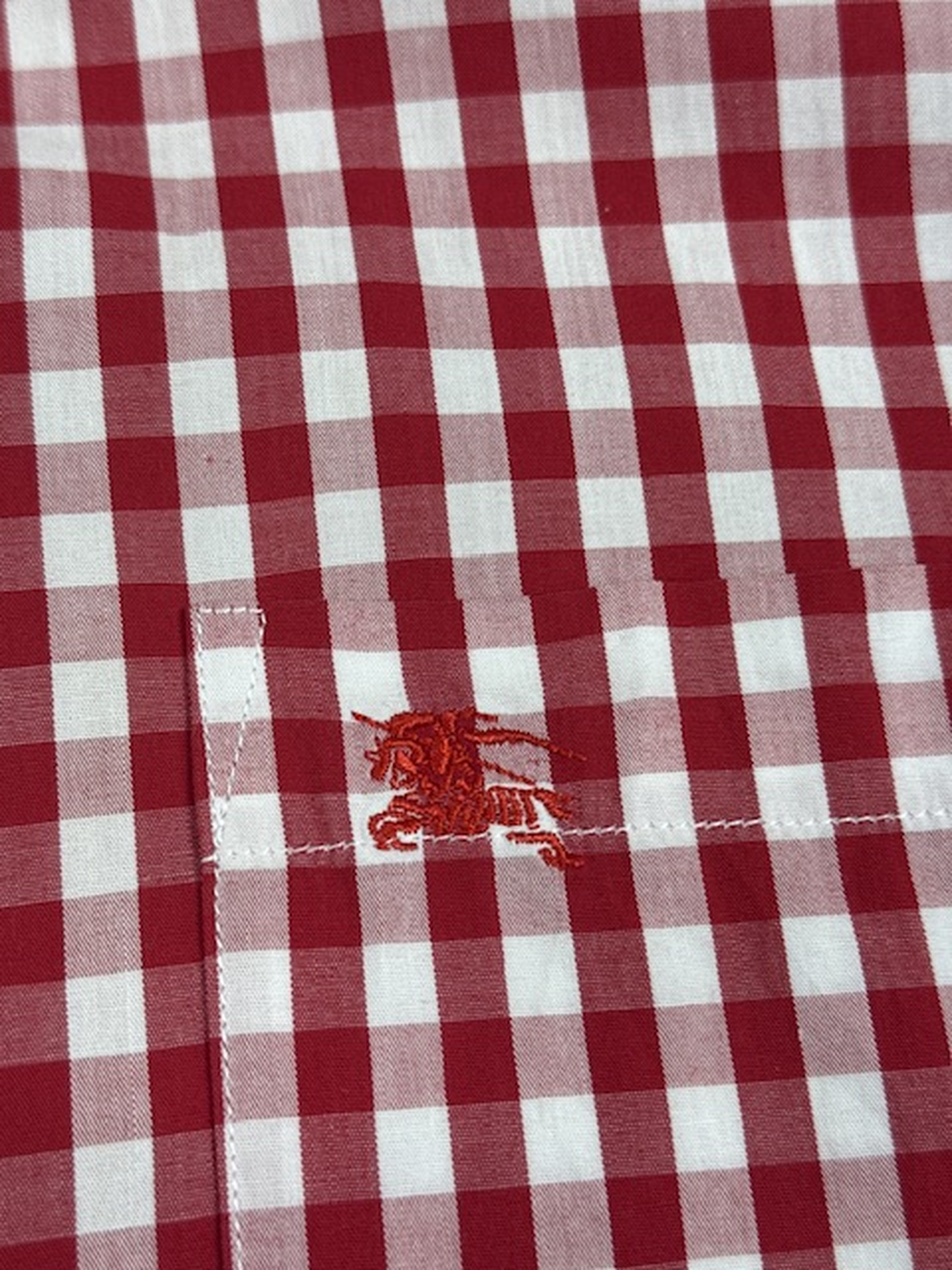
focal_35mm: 48
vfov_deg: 39.7
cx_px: 476
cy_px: 635
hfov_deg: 30.3
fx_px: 1760
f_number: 1.78
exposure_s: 1/100
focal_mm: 6.76
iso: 80
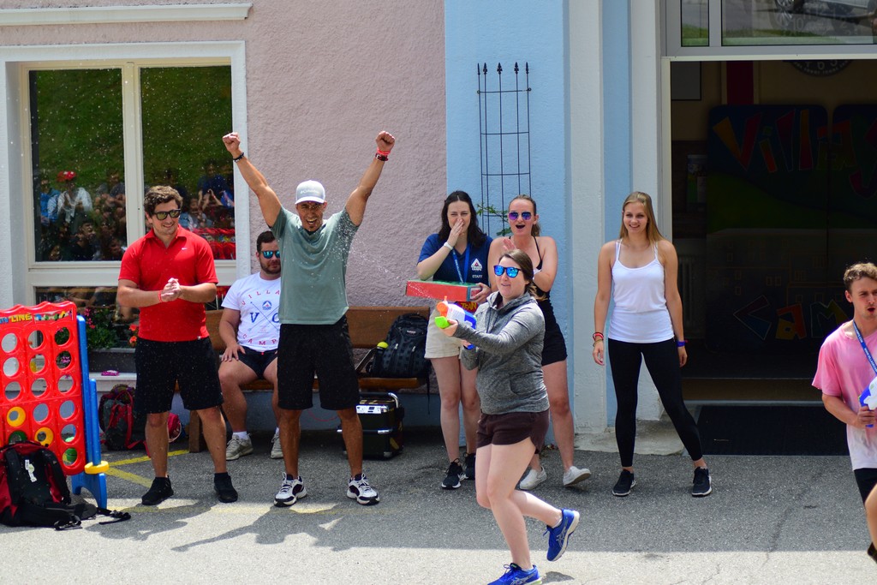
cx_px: 438
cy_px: 292
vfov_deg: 13.0
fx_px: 2558
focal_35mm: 105
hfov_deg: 19.5
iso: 280
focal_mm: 70
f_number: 4
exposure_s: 1/1250
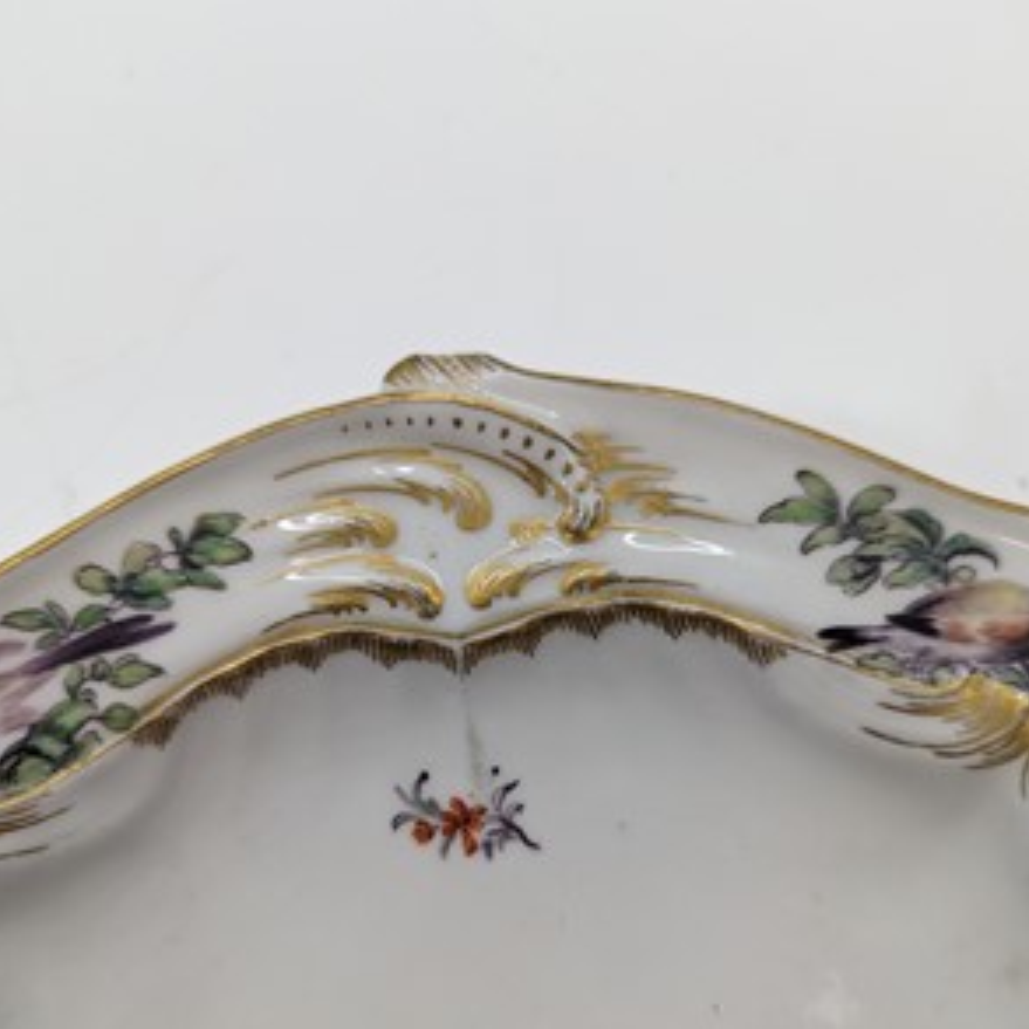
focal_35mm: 29
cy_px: 639
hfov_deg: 55.6
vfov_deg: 55.0
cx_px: 522
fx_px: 975
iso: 66
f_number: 1.85
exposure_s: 1/102
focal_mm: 6.81
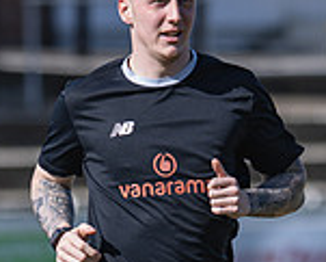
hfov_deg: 2.3
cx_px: 121
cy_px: 346
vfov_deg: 1.8
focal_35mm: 850
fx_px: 8206
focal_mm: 135
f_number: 2
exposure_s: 1/2000
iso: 32
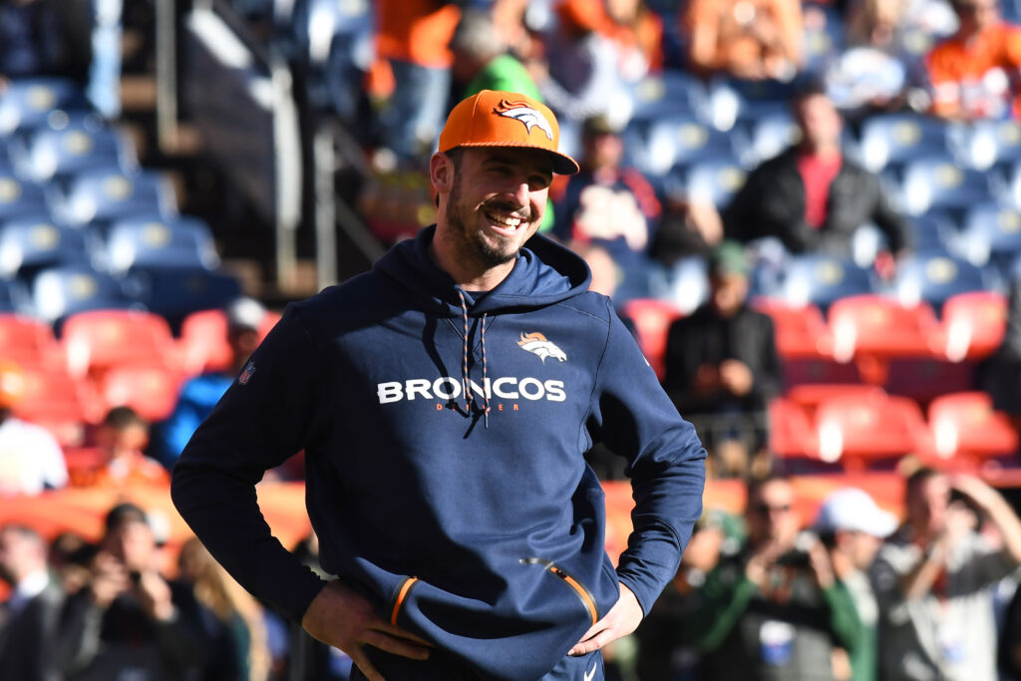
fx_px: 17018
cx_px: 510
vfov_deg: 2.3
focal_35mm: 600
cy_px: 340
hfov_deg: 3.4
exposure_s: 1/2000
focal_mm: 300
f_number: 5.6
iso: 640
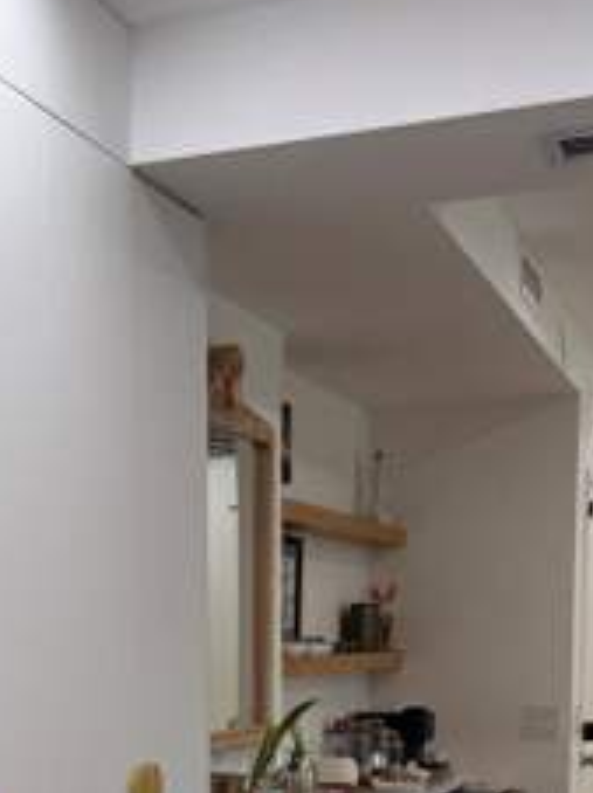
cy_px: 842
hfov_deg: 21.2
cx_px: 70
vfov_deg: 26.6
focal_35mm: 68
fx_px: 1556
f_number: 1.78
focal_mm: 6.76
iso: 80
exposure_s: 1/120
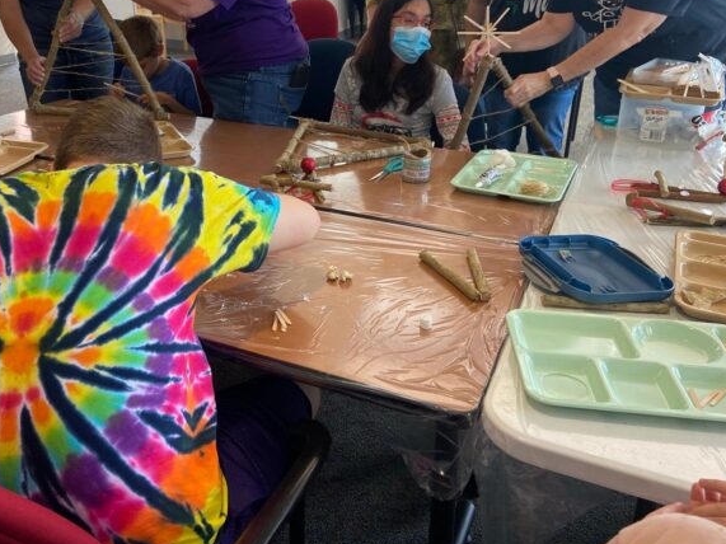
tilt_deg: -18.5
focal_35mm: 35
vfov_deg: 40.2
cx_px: 261
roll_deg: -0.9
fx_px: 734
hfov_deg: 51.9
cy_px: 184
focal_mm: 4.25
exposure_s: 1/101
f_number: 1.8
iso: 125
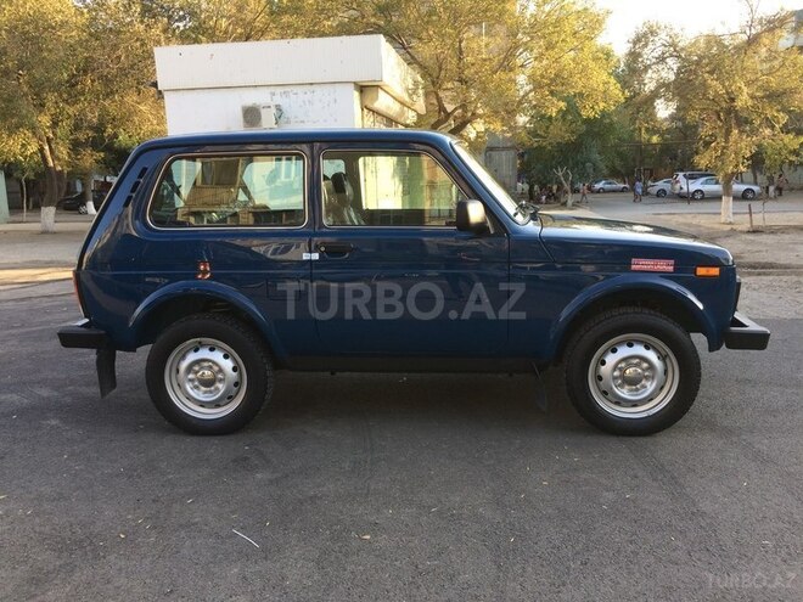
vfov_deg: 48.2
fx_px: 673
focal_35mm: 29
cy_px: 301
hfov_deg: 61.7
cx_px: 402
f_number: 2.2
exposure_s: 1/202
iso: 32
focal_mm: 4.15
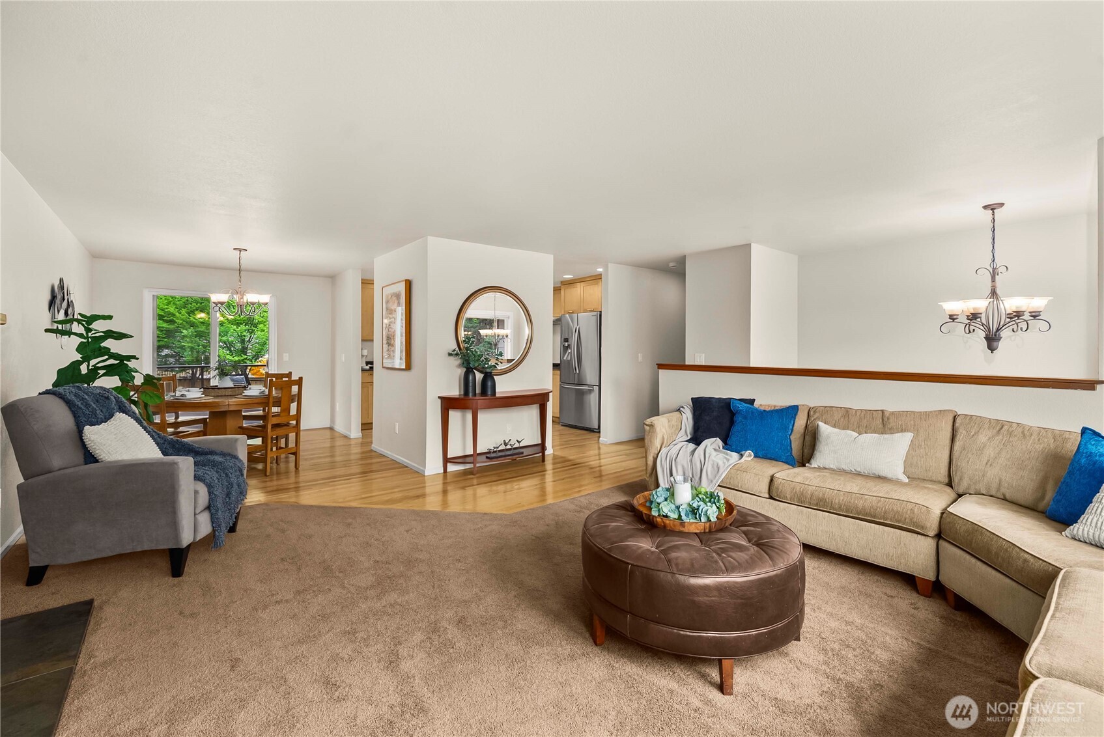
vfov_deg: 77.4
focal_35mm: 15
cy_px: 368
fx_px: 460
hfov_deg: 100.4
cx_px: 552
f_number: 7.1
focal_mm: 15
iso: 1000
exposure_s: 1/8
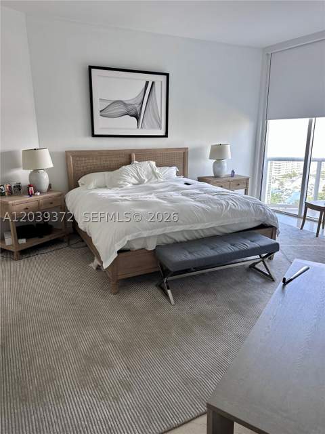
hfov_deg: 56.8
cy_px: 217
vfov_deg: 71.6
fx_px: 300
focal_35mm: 24
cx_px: 162
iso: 200
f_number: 1.78
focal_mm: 6.86
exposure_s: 1/120
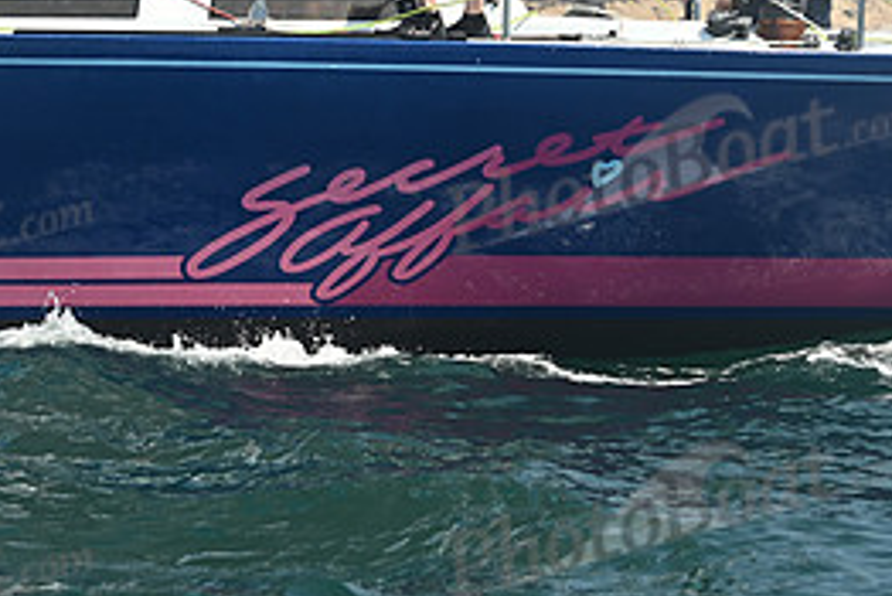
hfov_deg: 13.2
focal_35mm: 155
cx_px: 272
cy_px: 36
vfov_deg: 8.8
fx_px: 3843
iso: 320
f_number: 8
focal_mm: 70
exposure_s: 1/1000
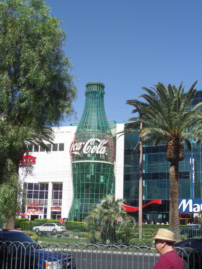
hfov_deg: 27.5
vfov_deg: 36.2
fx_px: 412
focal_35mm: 53
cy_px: 134
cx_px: 101
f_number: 3.8
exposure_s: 1/750
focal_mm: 8.7
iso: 100
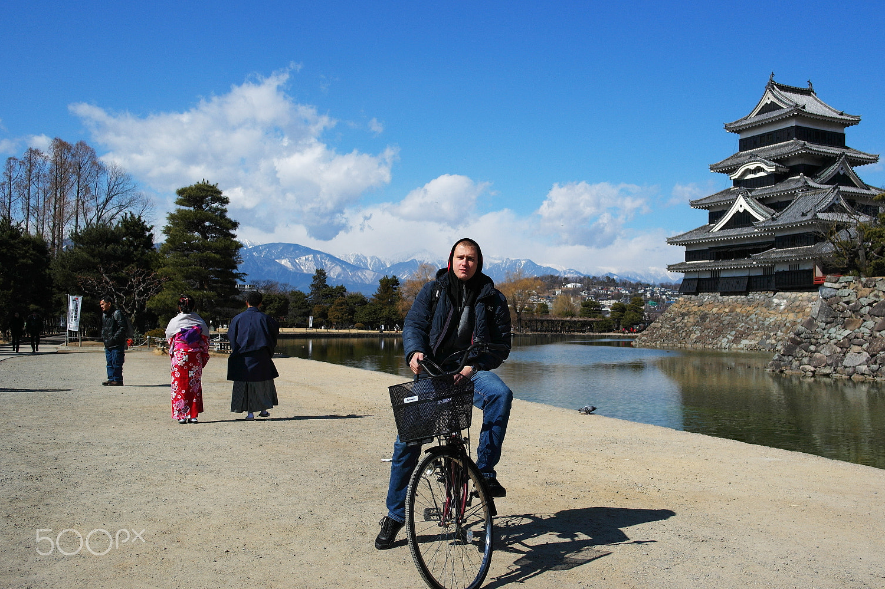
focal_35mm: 32
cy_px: 305
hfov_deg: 58.7
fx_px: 786
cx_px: 471
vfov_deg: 41.1
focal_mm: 20
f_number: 3.5
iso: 100
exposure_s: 1/2000
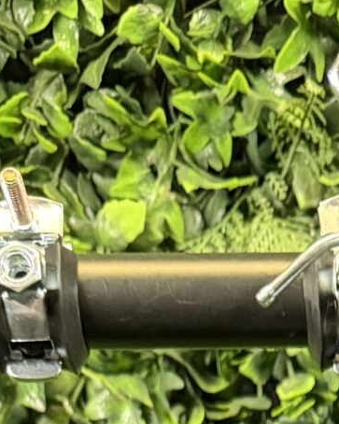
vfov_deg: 11.6
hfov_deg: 11.5
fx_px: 1656
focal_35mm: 132
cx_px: 394
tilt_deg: -8.9
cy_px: 1066
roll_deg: +1.0
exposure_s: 1/53
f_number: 1.78
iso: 800
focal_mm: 6.76
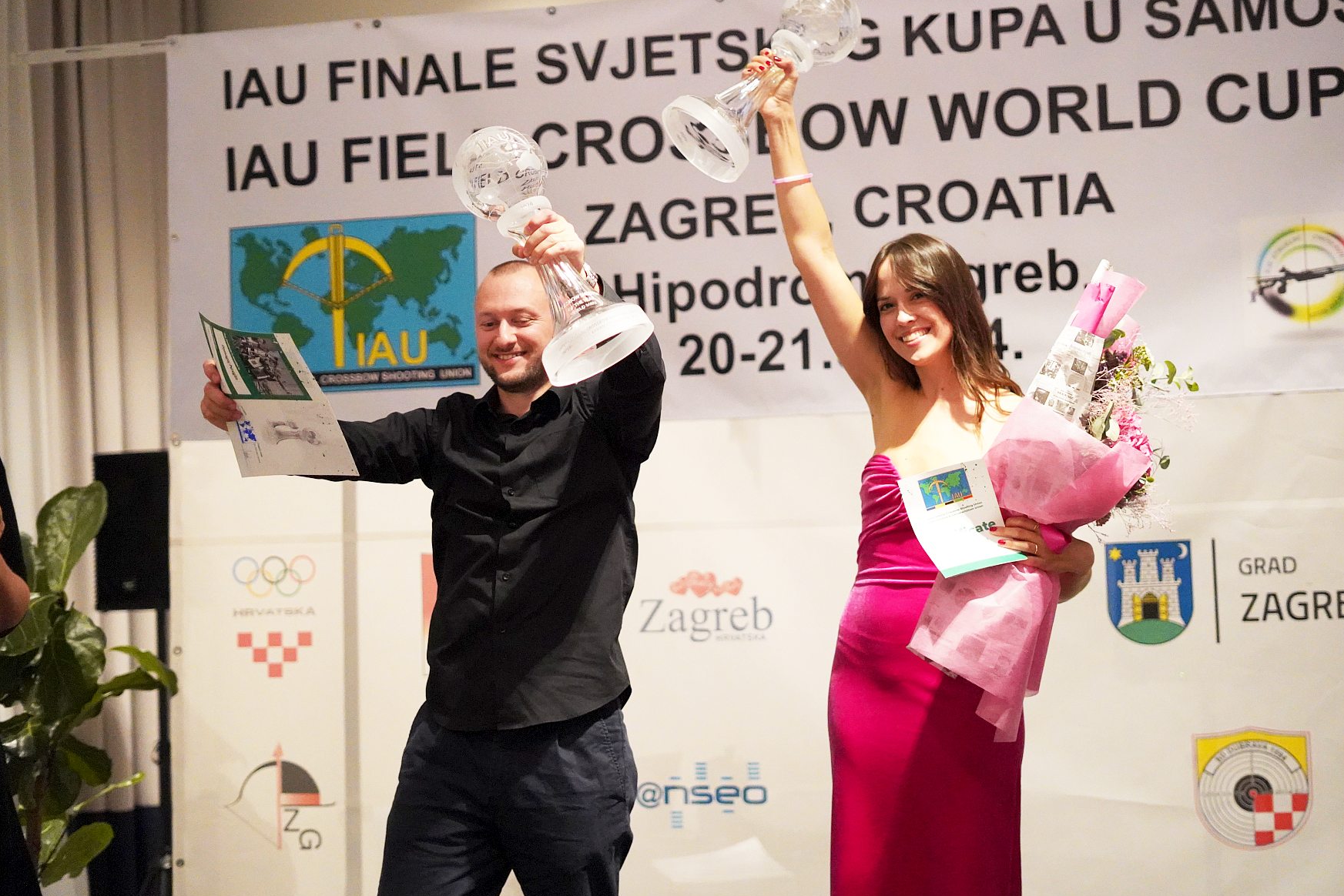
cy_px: 406
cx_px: 739
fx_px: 2054
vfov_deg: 24.6
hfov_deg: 36.2
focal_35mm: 55
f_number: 1.8
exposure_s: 1/2000
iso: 12800
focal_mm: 50
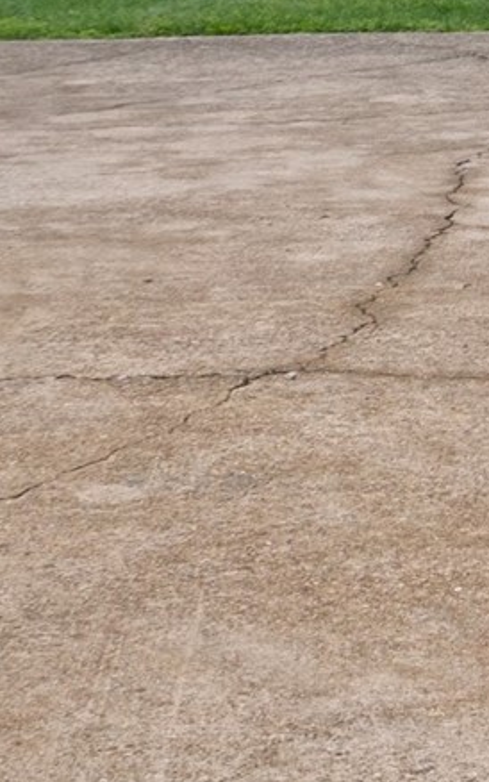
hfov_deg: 7.2
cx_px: 896
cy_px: -291
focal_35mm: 177
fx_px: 3772
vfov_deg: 11.5
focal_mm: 35
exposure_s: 1/25
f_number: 7.1
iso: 800
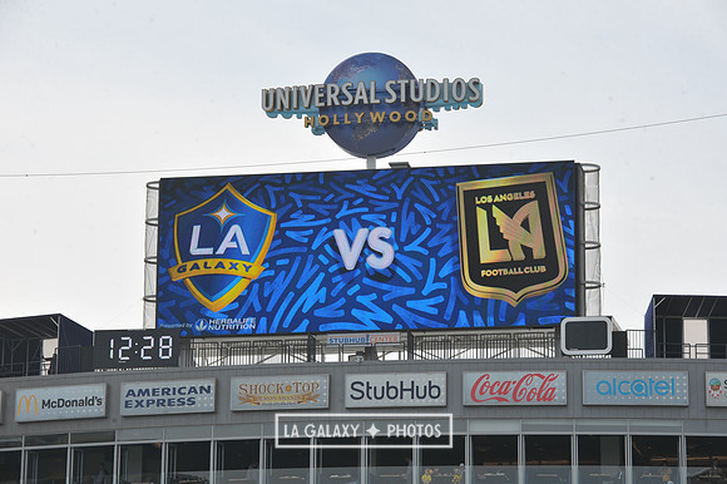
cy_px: 242
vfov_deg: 10.5
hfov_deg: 15.8
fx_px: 2624
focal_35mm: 130
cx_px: 364
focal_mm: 130
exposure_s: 1/400
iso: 200
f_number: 10
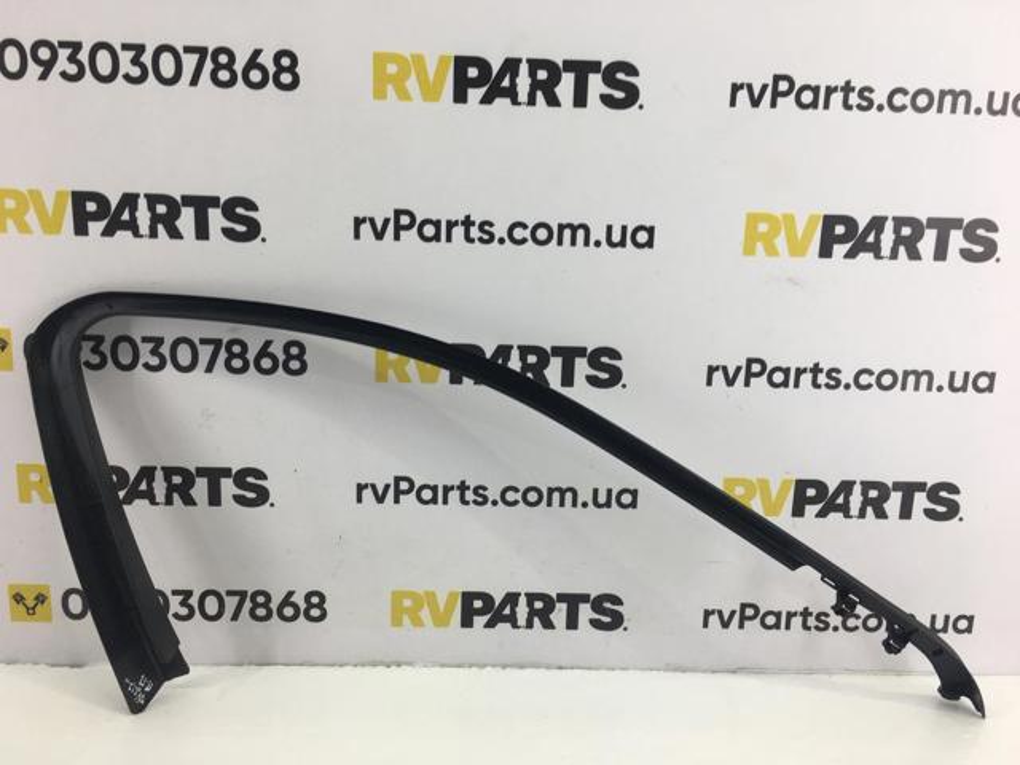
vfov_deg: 48.2
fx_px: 855
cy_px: 382
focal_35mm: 29
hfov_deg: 61.7
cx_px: 510
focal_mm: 4.15
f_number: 2.2
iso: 32
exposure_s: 1/100
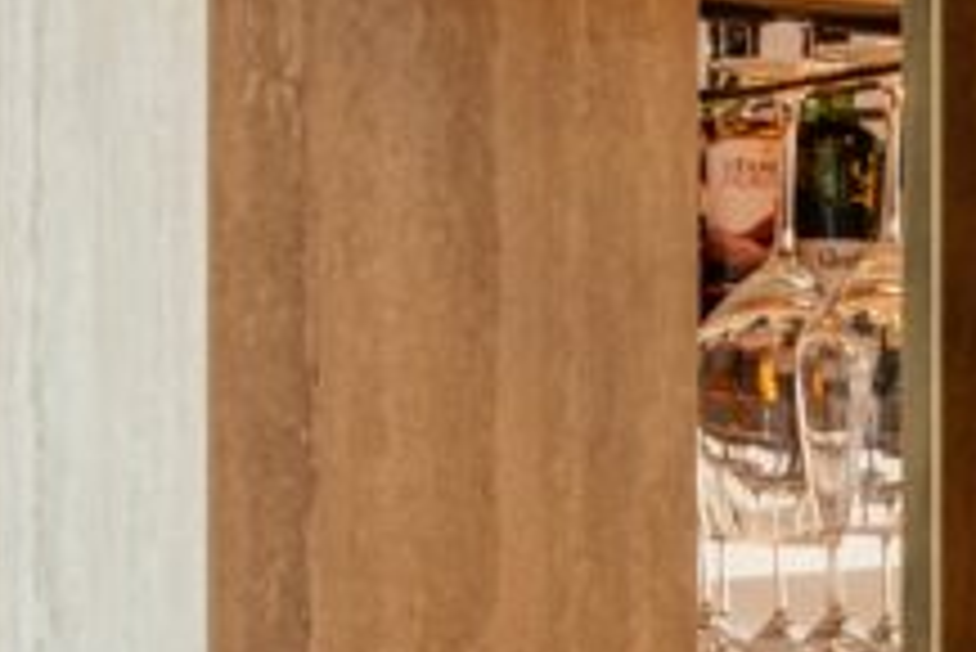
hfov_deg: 6.0
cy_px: 1214
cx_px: 2064
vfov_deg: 4.1
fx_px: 9007
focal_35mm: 332
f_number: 9
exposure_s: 1/8
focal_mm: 31.4
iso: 320
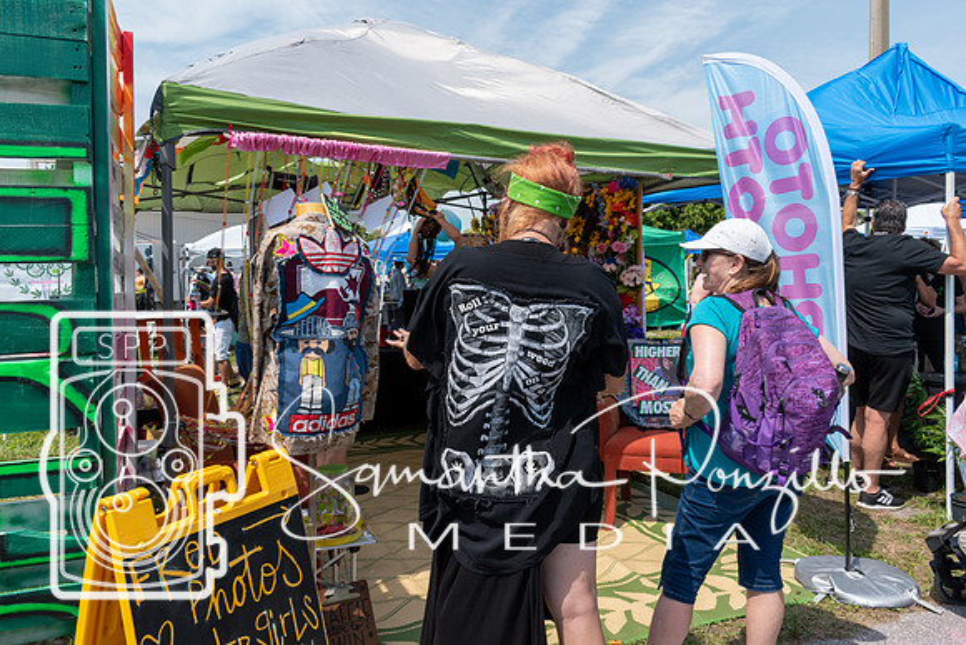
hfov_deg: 66.7
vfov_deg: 47.4
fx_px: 734
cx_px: 483
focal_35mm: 27
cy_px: 322
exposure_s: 1/400
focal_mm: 18
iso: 200
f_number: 10
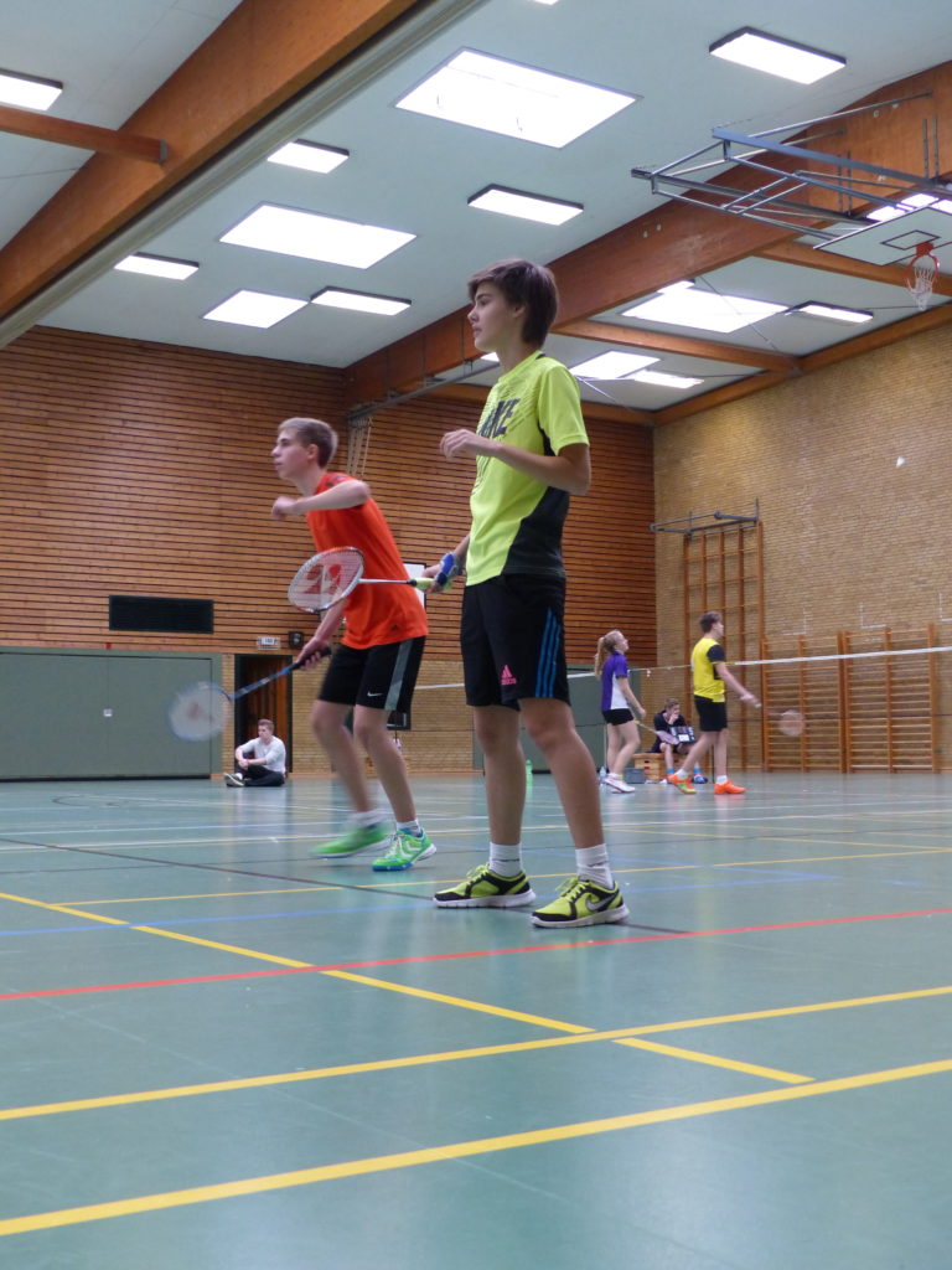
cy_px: 635
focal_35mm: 42
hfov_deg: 34.3
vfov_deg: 44.8
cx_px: 476
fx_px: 1540
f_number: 2.8
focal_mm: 7.6
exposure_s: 1/60
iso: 400
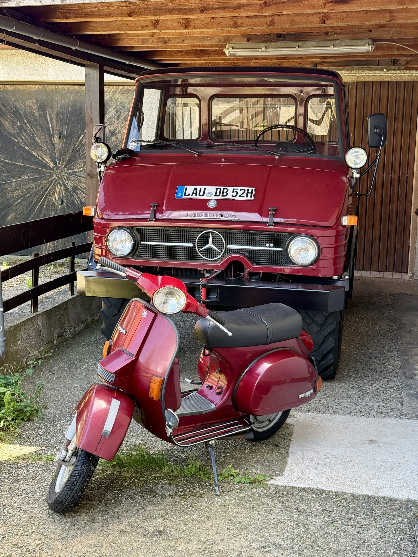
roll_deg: -0.9
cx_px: 209
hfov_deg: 30.3
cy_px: 278
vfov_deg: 39.7
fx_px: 773
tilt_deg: -9.3
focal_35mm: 48
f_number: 1.78
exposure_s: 1/212
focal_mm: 6.76
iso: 100
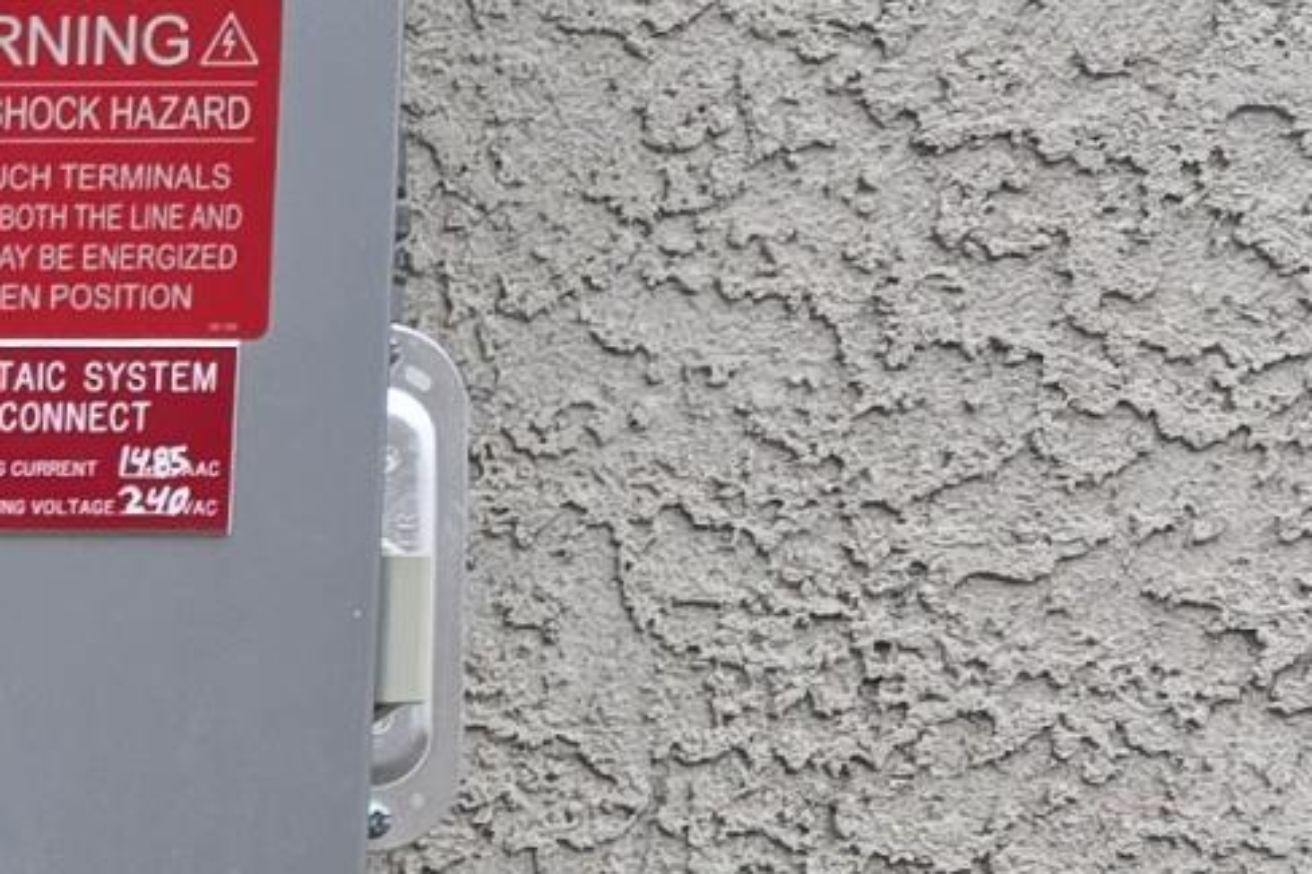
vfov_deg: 9.2
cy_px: 1129
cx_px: -2183
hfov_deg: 11.0
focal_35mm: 147
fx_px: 5355
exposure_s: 1/3390
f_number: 1.7
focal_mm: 6.3
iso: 80
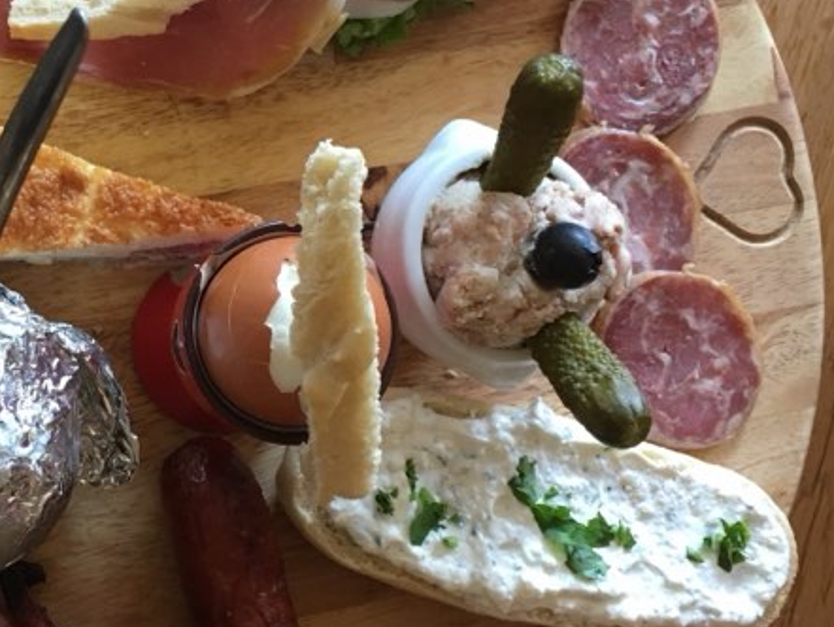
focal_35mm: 59
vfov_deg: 24.8
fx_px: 1422
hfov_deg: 31.7
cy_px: 307
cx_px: 153
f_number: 2.2
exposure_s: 1/33
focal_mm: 4.15
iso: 125
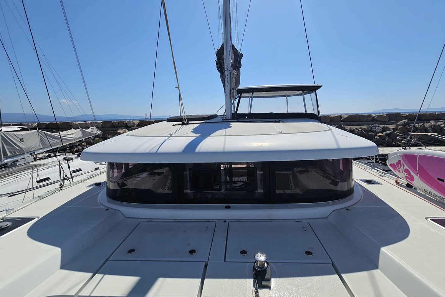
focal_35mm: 14
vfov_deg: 80.6
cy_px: 125
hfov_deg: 104.2
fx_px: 173
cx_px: 229
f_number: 2.2
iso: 50
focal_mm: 2.2
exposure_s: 1/5758
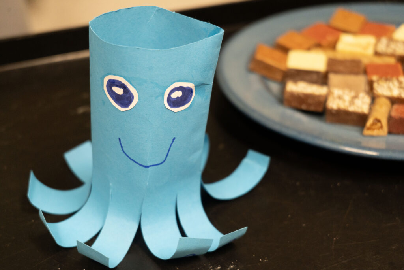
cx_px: 202
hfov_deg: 33.4
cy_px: 135
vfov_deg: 22.6
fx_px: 673
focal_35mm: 60
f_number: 5.6
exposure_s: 1/160
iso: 2500
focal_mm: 60
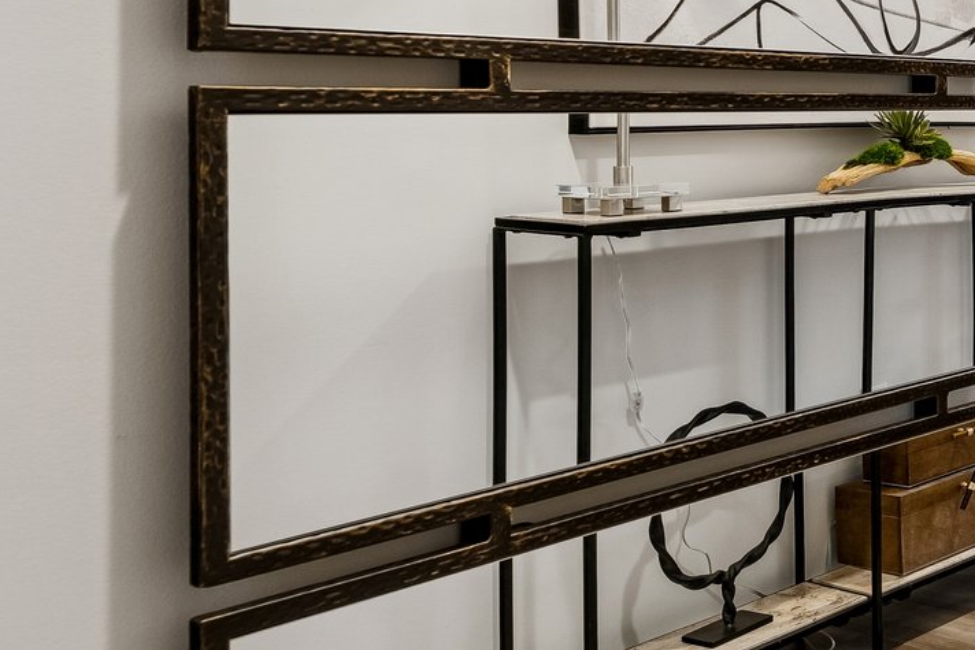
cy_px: 117
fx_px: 1246
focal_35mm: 46
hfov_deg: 31.6
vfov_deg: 28.5
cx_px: 1300
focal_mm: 16
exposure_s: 1/5
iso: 400
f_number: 8
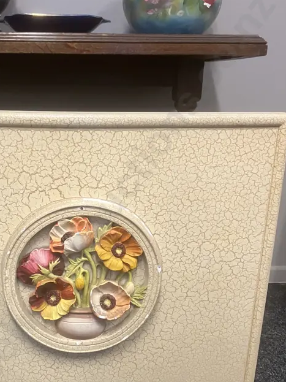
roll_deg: -0.7
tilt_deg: -17.0
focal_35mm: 46
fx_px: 507
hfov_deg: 31.1
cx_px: 79
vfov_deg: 40.8
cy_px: 251
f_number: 1.8
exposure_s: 1/50
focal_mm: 3.99
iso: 250
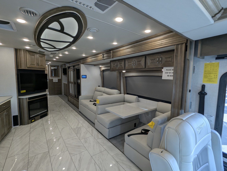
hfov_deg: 94.4
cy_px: 86
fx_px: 105
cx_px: 114
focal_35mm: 16
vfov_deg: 78.2
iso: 49
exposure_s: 1/71.3
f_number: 2.2
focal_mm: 2.35
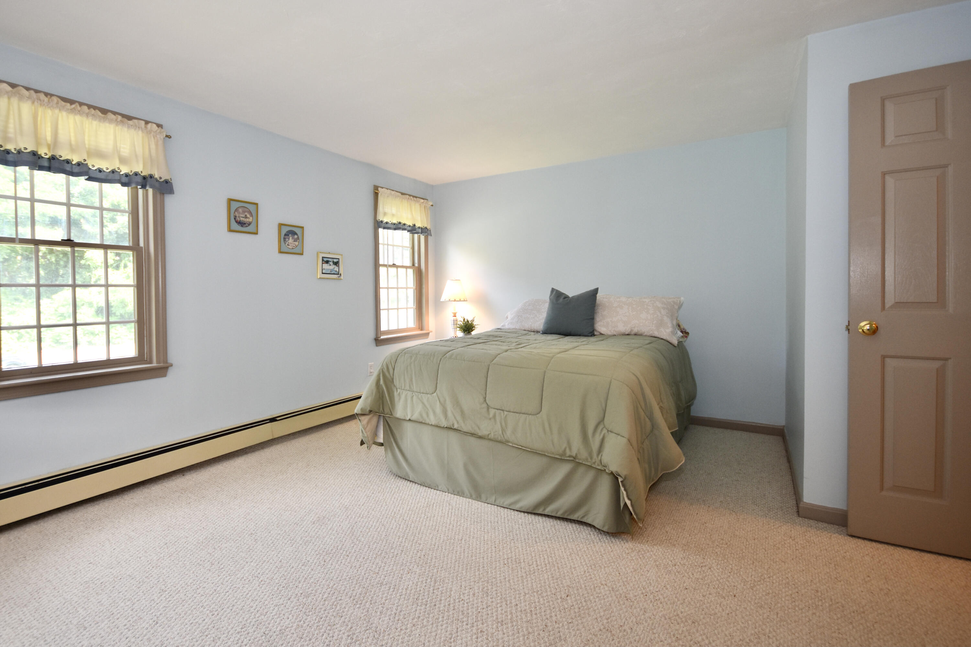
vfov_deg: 77.3
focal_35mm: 15
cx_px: 486
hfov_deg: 100.4
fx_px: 405
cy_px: 324
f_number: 4
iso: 400
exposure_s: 1/60
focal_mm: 10
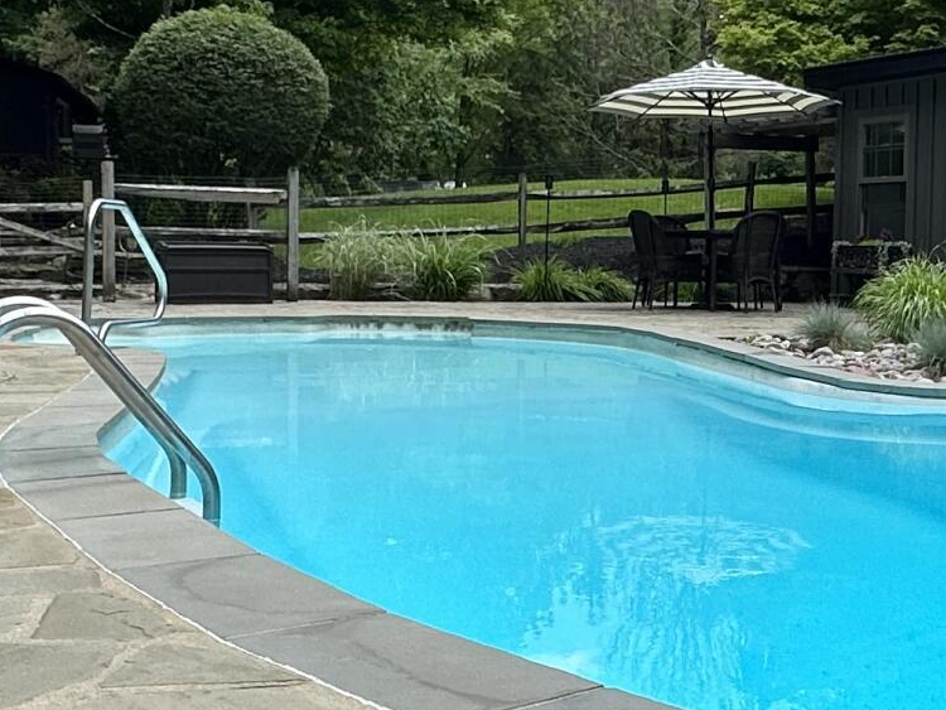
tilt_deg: -1.7
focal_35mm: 56
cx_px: 713
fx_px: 1531
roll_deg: -0.5
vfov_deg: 26.1
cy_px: 311
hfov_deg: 33.6
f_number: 2.2
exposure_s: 1/1335
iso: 50
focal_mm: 2.22
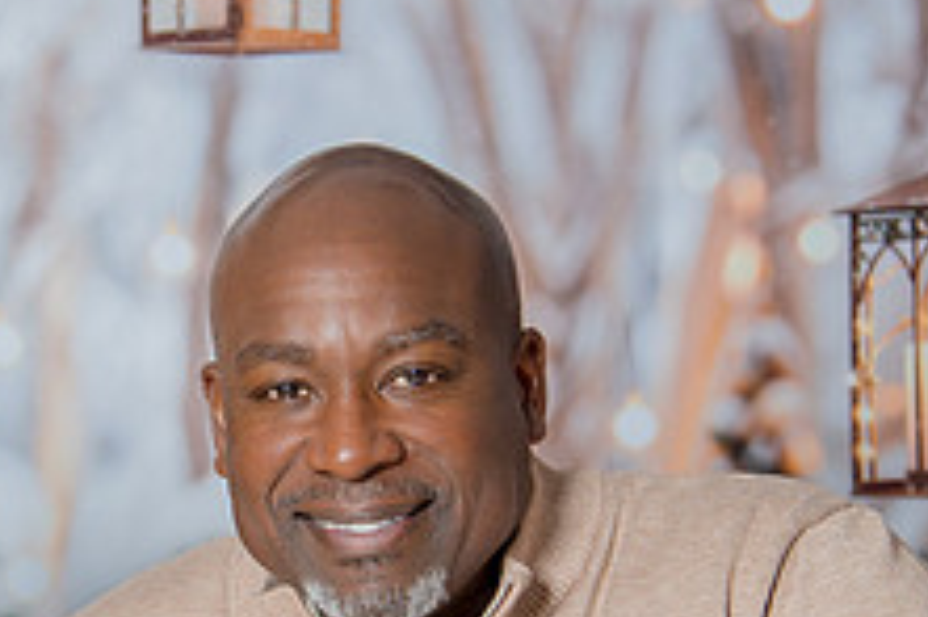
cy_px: 541
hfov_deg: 13.9
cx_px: 151
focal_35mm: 147
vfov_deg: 9.3
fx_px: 3786
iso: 100
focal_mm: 55
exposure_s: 1/200
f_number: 4
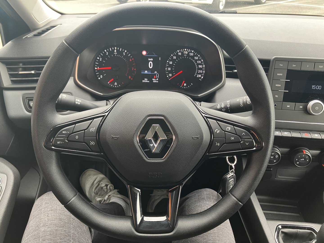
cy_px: 122
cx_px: 162
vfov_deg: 49.7
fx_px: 262
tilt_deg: -27.7
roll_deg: -0.4
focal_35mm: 28
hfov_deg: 63.4
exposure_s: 1/92
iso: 80
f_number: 1.8
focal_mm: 3.99
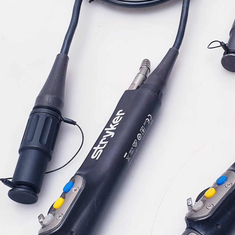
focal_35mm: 62
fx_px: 476
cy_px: 131
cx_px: 185
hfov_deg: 27.2
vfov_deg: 27.7
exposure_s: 1/50
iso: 64
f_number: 2.4
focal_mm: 4.3
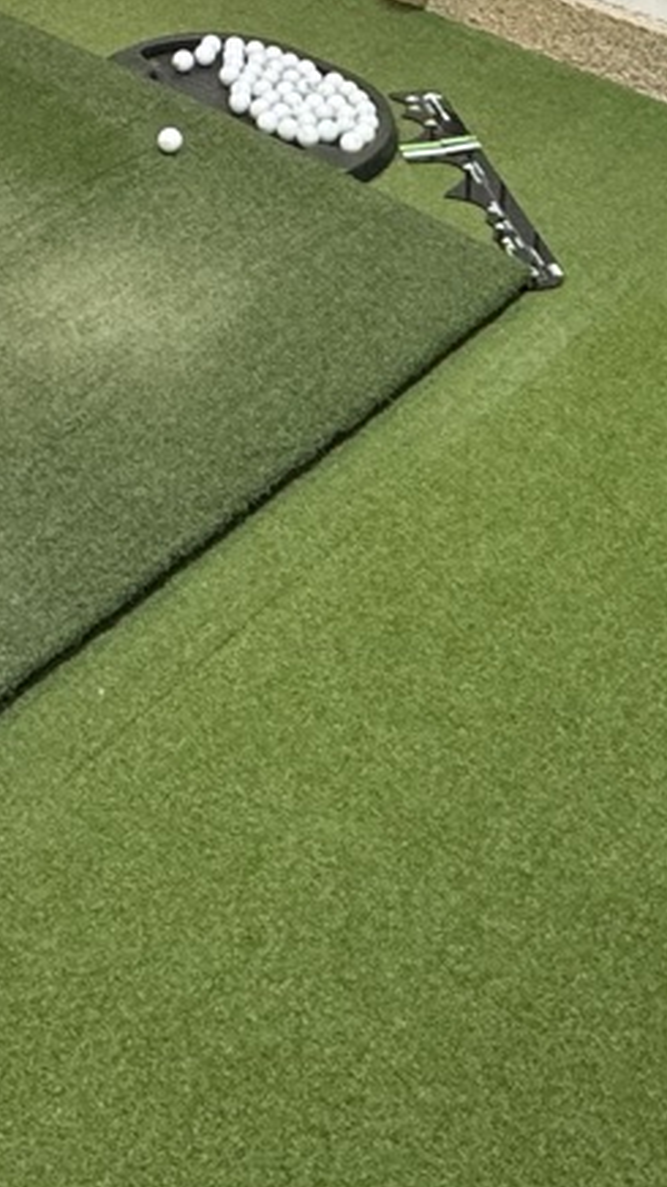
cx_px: 245
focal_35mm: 56
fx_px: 1762
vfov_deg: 29.2
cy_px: -397
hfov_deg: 21.4
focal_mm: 2.22
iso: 320
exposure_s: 1/120
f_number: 2.2
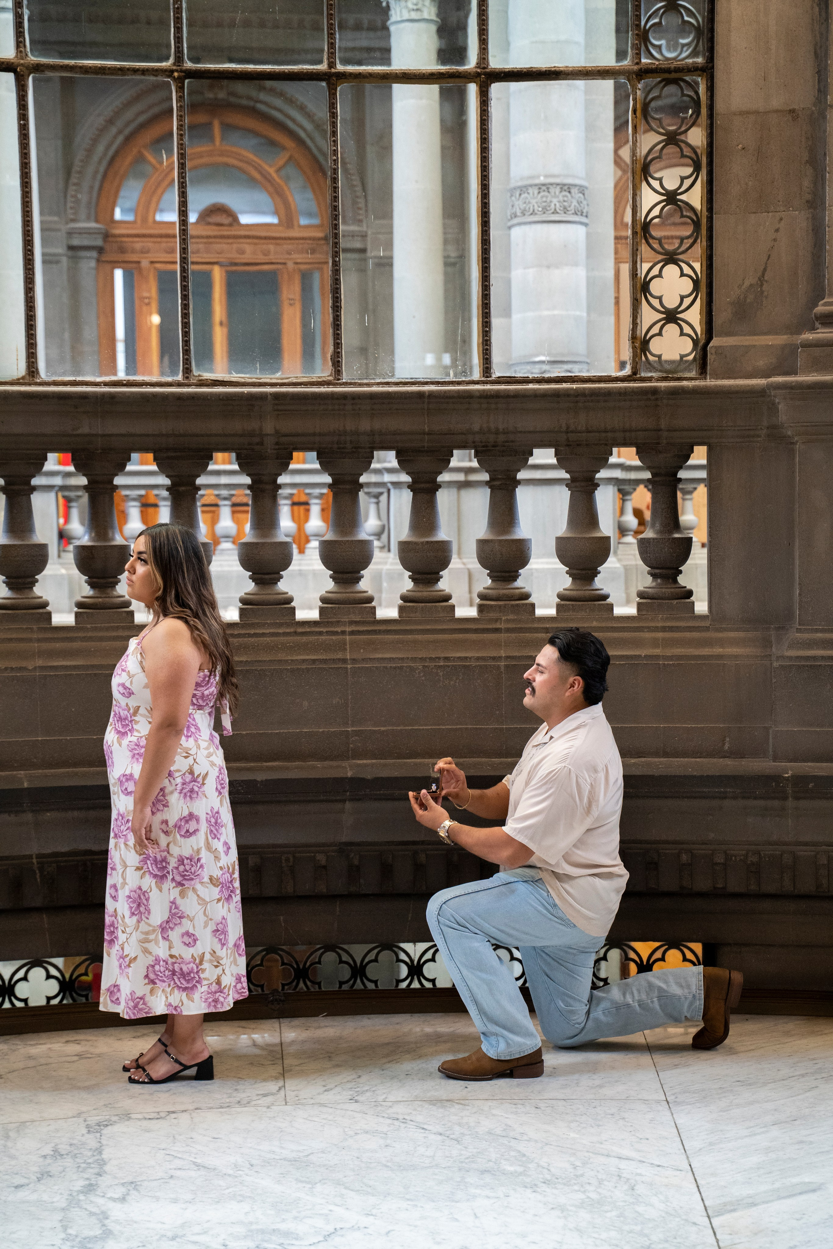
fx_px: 1978
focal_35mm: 57
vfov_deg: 35.1
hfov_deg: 23.8
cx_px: 416
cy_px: 624
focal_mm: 57
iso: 4000
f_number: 4
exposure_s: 1/160
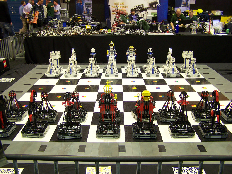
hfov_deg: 49.0
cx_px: 116
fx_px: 255
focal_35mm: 38
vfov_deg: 37.7
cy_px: 87
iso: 80
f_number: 2.8
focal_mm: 6.3
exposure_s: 1/4
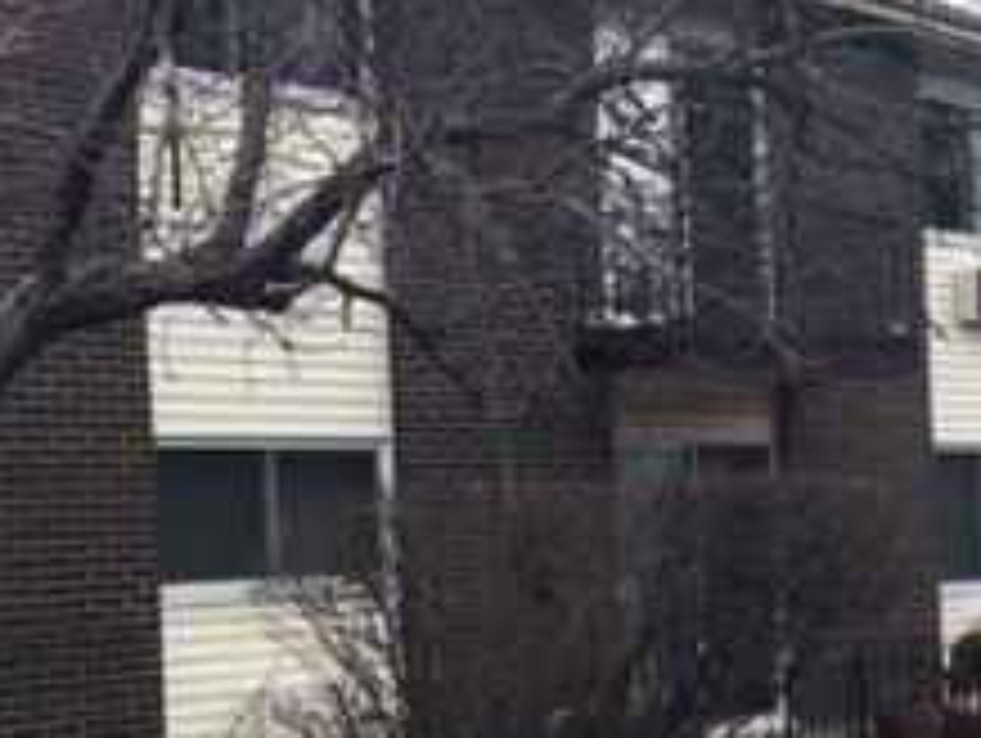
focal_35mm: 85
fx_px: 2412
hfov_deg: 22.7
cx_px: 770
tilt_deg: +2.6
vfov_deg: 17.3
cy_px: 572
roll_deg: +2.4
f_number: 2.2
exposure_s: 1/120
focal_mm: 4.15
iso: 32
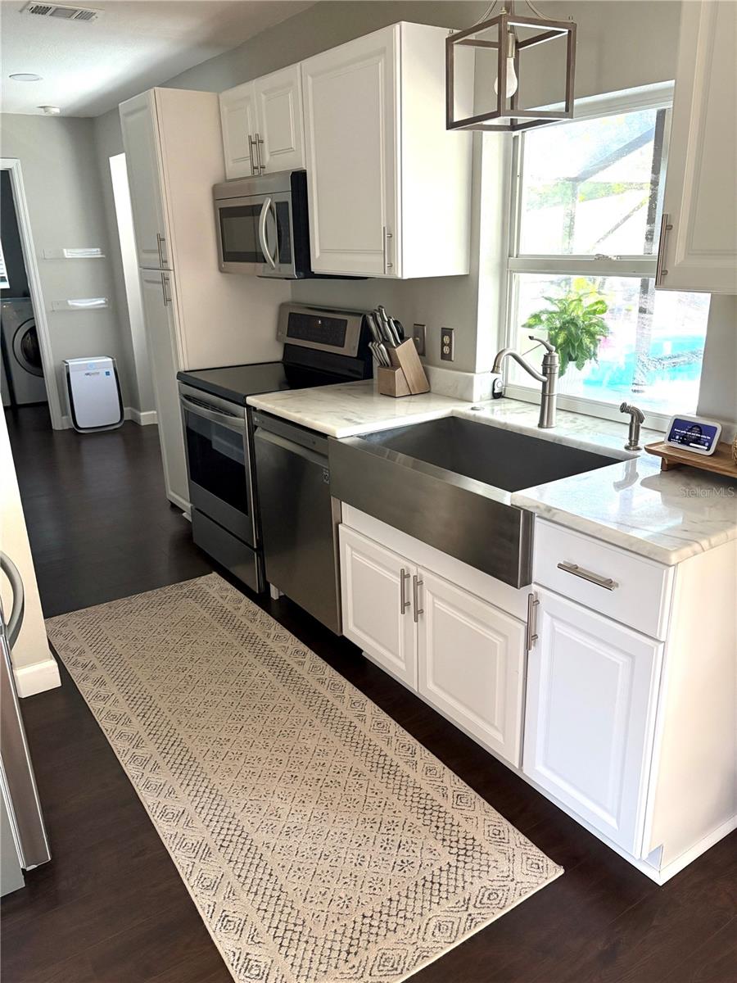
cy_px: 492
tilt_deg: -18.6
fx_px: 738
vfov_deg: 67.3
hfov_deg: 53.1
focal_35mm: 26
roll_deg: +1.3
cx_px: 368
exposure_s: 1/60
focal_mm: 5.96
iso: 320
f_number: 1.6
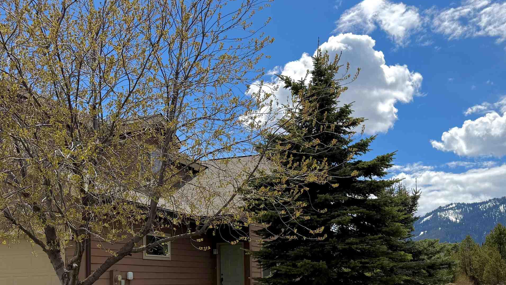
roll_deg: +1.1
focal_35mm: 42
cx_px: 284
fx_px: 564
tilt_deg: +2.9
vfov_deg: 27.4
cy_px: 251
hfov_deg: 48.2
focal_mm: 6.76
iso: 100
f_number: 1.78
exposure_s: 1/7353
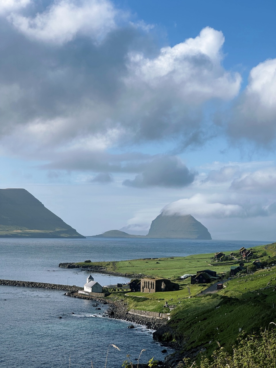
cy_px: 184
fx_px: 819
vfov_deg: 25.3
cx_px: 138
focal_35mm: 77
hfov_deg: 19.1
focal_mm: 9
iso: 32
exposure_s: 1/1393
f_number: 2.8
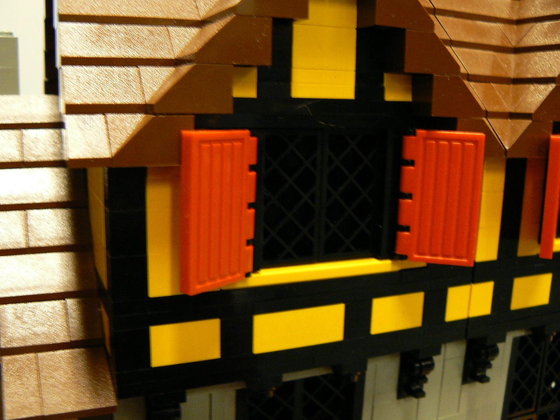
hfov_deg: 51.4
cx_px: 280
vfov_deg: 39.7
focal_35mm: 36
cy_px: 210
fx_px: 582
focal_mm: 6
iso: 200
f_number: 2.8
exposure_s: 1/10
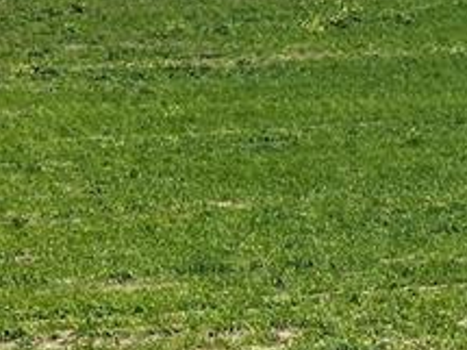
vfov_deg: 6.4
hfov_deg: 8.6
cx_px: 380
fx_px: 3088
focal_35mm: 229
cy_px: -220
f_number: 1.78
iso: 64
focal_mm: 6.86
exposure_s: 1/5556
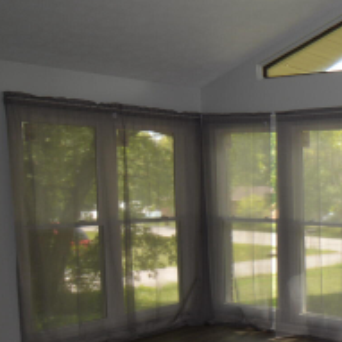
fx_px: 559
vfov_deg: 33.8
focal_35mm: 50
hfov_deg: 26.0
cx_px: 501
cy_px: 215
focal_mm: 10
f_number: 4.5
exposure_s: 1/60
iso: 100
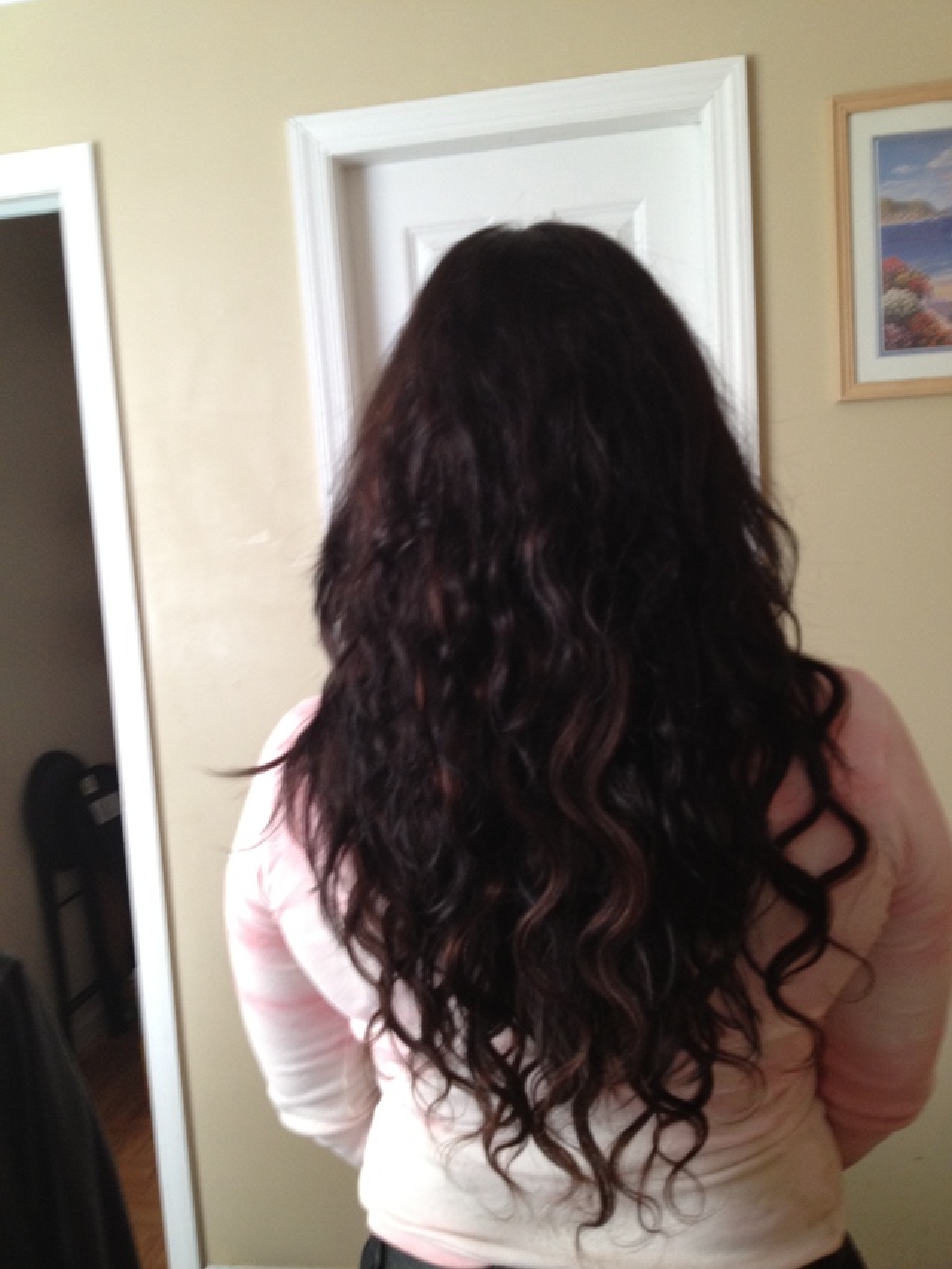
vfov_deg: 52.6
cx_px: 476
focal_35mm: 35
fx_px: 1283
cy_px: 634
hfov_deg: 40.7
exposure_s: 1/20
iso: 160
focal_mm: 4.28
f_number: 2.4
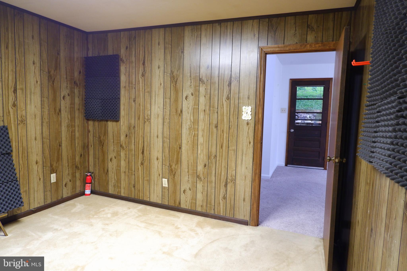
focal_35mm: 23
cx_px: 204
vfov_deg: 55.1
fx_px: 260
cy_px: 136
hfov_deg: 76.1
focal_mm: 15
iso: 1600
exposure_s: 1/12
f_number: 8
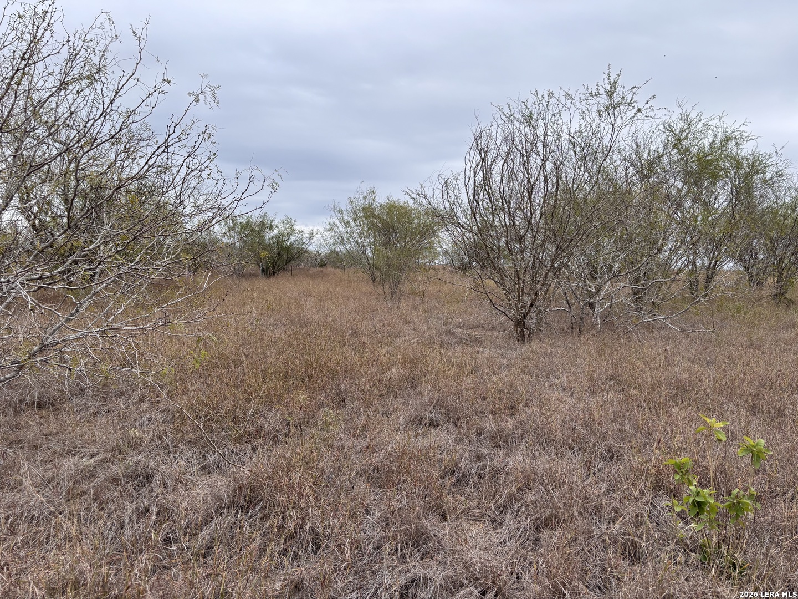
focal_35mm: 26
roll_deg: -2.2
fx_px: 599
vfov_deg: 53.1
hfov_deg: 67.3
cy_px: 300
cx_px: 399
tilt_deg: -1.3
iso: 50
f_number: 1.6
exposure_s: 1/1876
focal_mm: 5.96
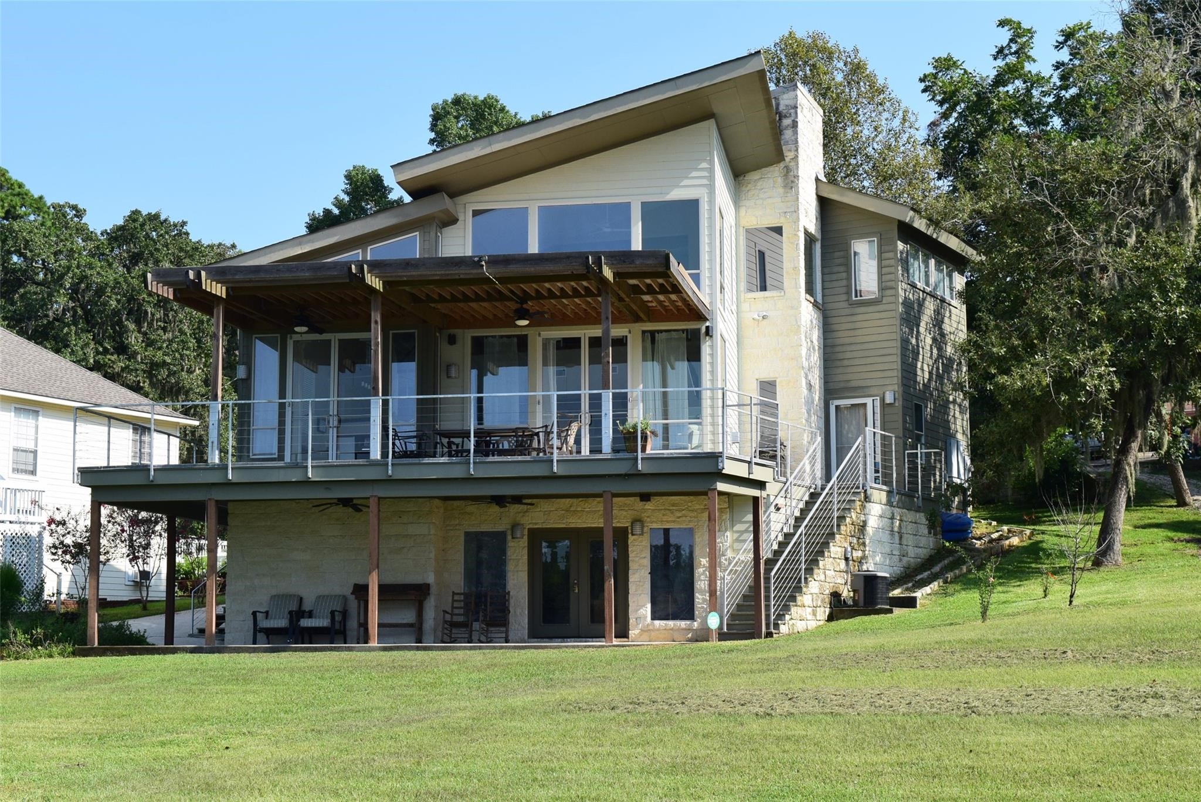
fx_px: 1802
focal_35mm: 54
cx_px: 600
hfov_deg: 36.9
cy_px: 401
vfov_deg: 25.1
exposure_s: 1/400
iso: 400
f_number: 11
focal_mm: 36
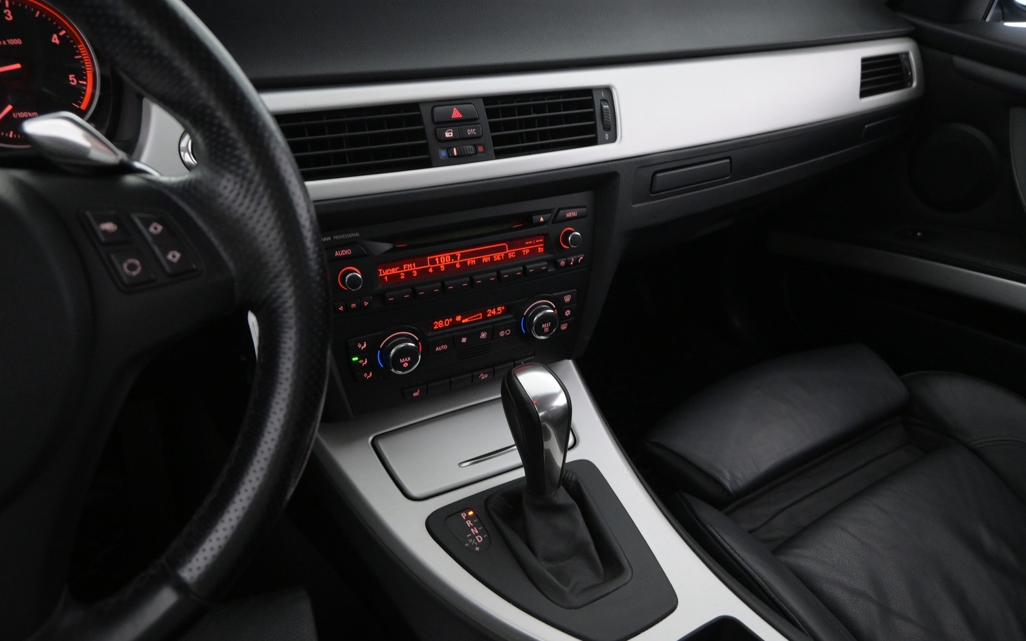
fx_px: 699
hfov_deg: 72.5
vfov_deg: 49.3
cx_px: 515
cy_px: 329
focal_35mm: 25
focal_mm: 16
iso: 2500
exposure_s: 1/60
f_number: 4
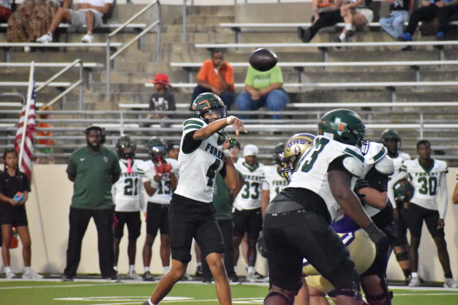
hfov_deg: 5.7
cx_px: 229
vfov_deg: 3.8
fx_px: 4580
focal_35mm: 360
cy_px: 152
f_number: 6.3
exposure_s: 1/1000
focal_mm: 240
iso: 9000
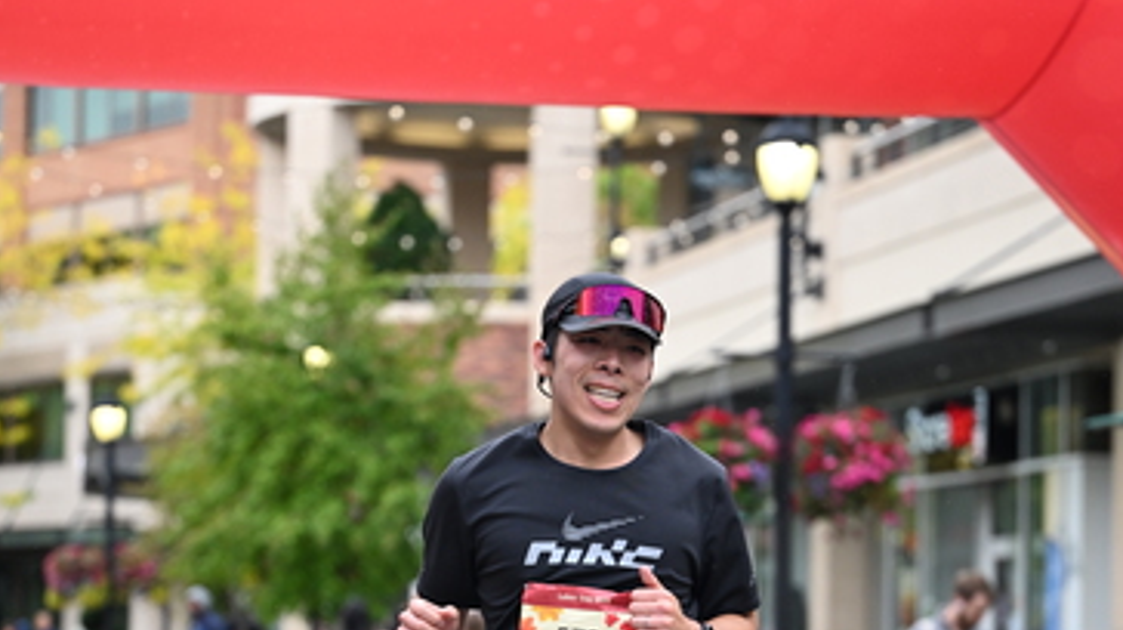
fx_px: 3868
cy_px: 559
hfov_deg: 16.5
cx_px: 563
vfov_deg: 9.3
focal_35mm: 130
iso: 1000
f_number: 2.8
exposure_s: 1/1600
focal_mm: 82
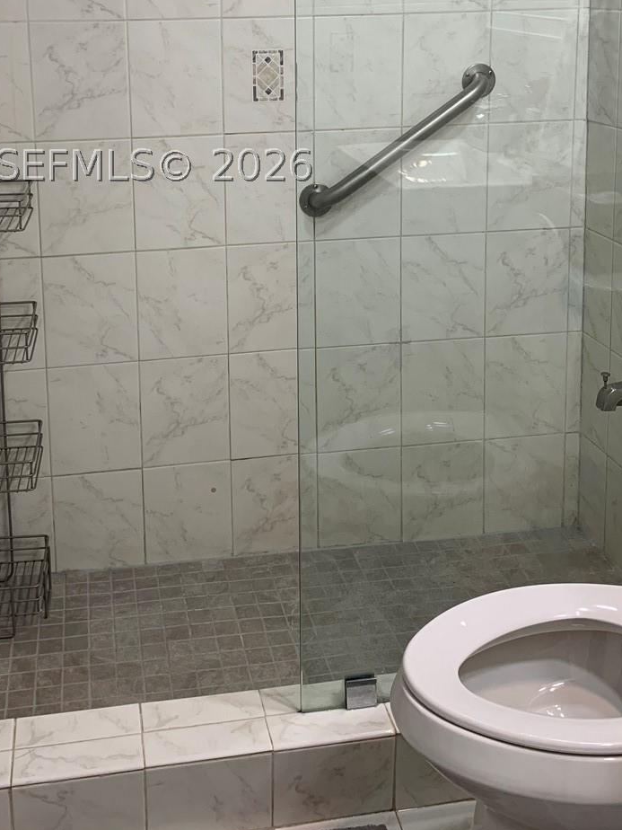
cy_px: 165
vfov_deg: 40.3
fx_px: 1078
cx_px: 259
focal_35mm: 45
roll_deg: +0.6
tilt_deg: -8.7
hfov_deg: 32.1
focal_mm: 4.25
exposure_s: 1/120
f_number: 1.8
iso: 100
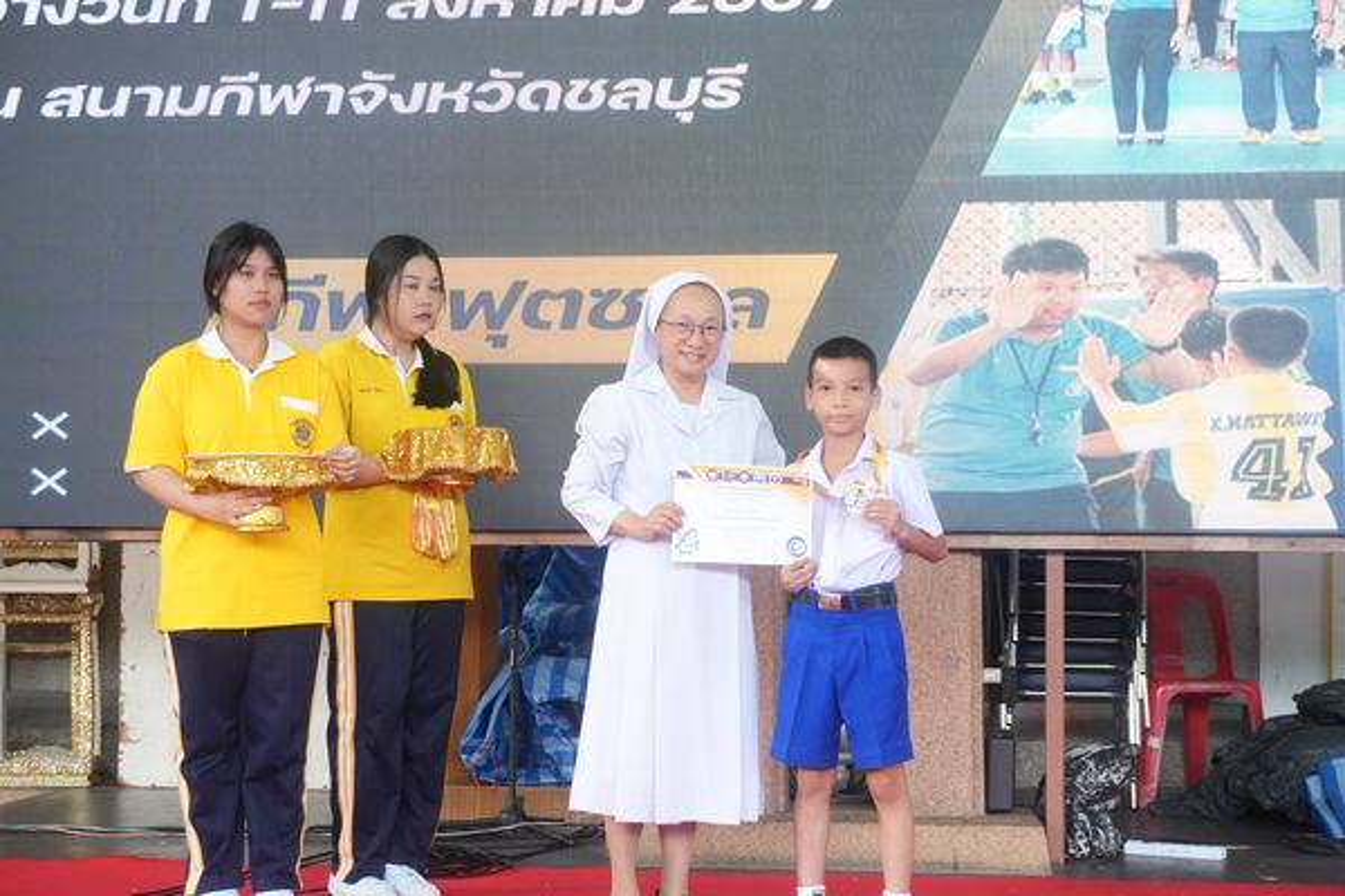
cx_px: 672
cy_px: 448
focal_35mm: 58
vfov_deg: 23.2
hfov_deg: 34.2
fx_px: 2185
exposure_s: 1/100
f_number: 5.6
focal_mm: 39
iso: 1600
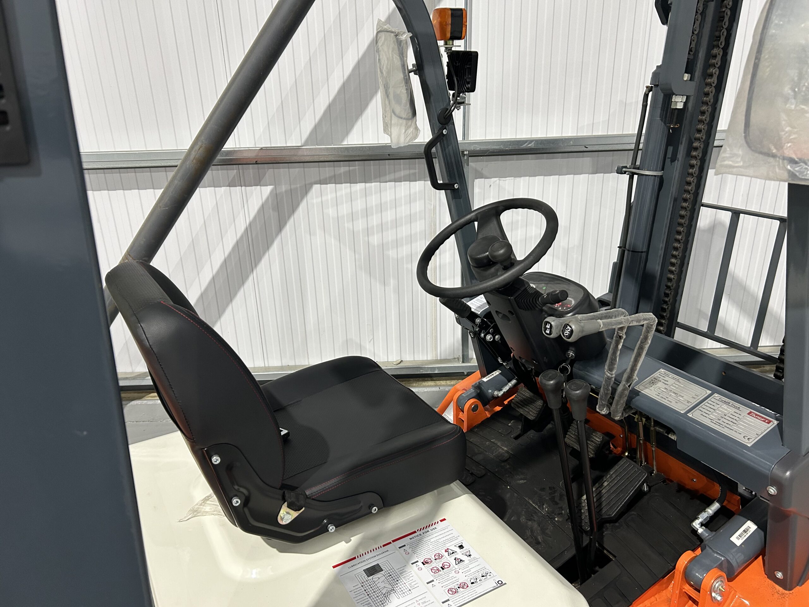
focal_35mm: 26
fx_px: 608
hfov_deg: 67.3
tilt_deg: -21.6
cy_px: 304
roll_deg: +2.6
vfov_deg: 53.1
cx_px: 404
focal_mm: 5.7
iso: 160
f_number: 1.5
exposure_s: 1/60
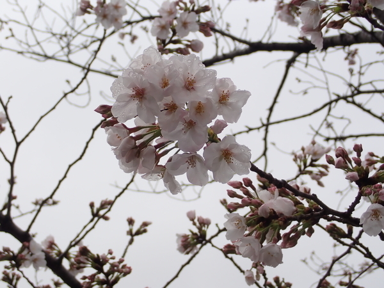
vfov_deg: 22.6
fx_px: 721
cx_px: 192
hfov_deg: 29.8
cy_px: 144
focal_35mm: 65
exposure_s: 1/400
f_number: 5
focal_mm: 11.78
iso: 100
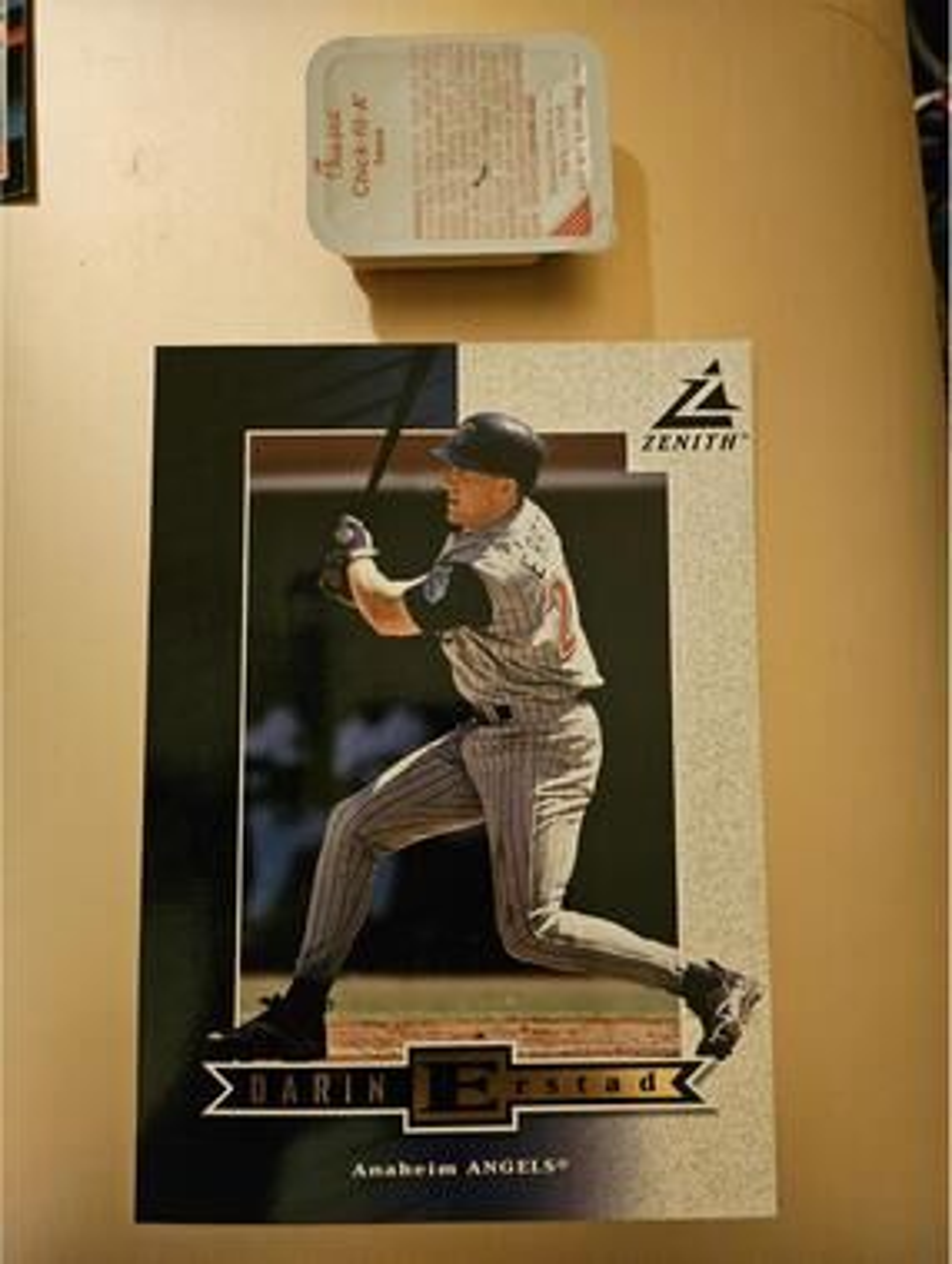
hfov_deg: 56.9
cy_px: 632
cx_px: 476
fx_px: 878
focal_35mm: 24
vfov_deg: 71.5
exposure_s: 1/24
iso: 1000
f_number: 1.8
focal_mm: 5
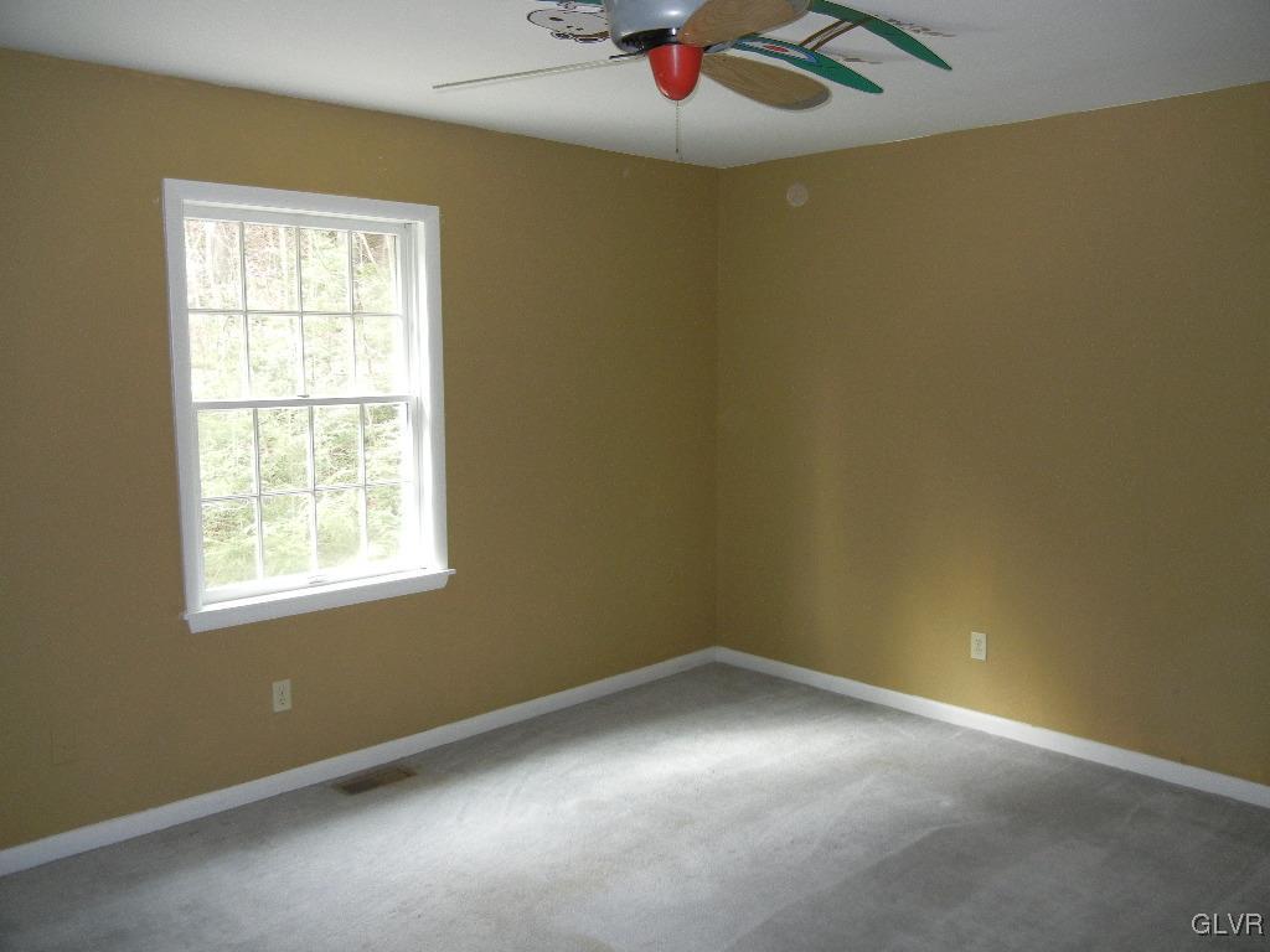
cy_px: 476
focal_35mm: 30
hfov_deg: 60.0
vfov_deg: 46.8
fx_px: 1101
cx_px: 635
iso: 242
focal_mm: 5.4
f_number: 3.5
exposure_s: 1/30
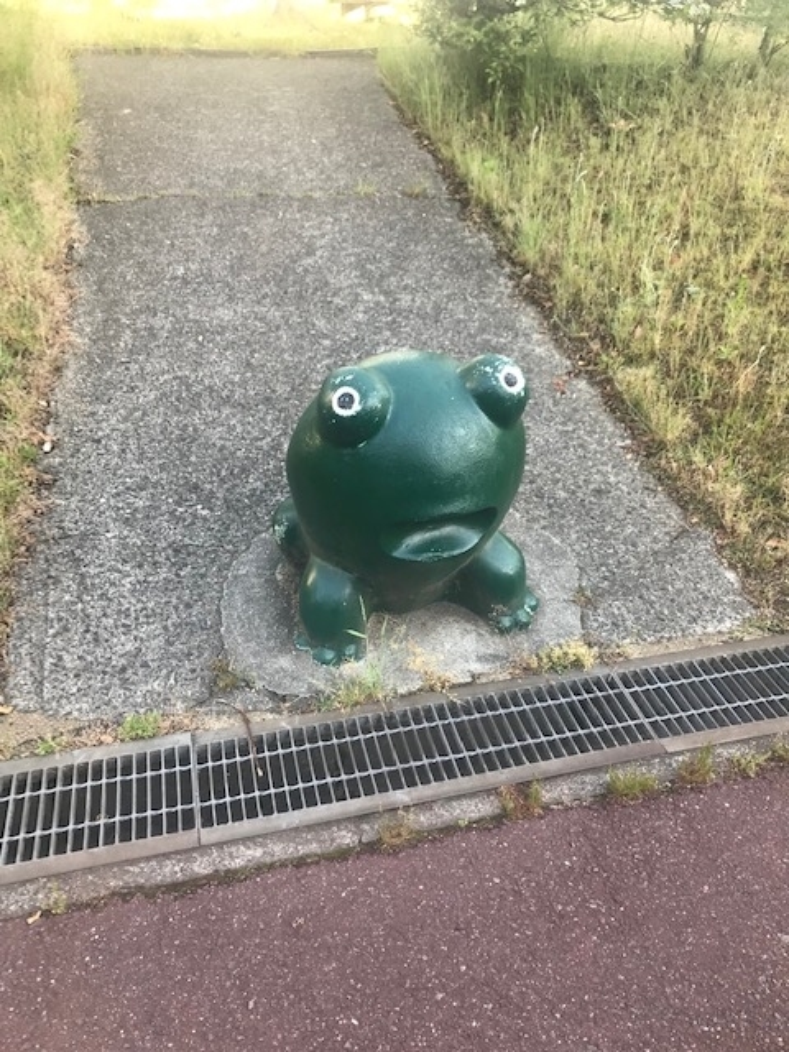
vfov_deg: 63.4
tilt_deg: -28.9
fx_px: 851
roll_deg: -1.0
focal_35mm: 28
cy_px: 526
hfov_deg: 49.7
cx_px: 394
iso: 25
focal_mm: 3.99
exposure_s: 1/60
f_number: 1.8
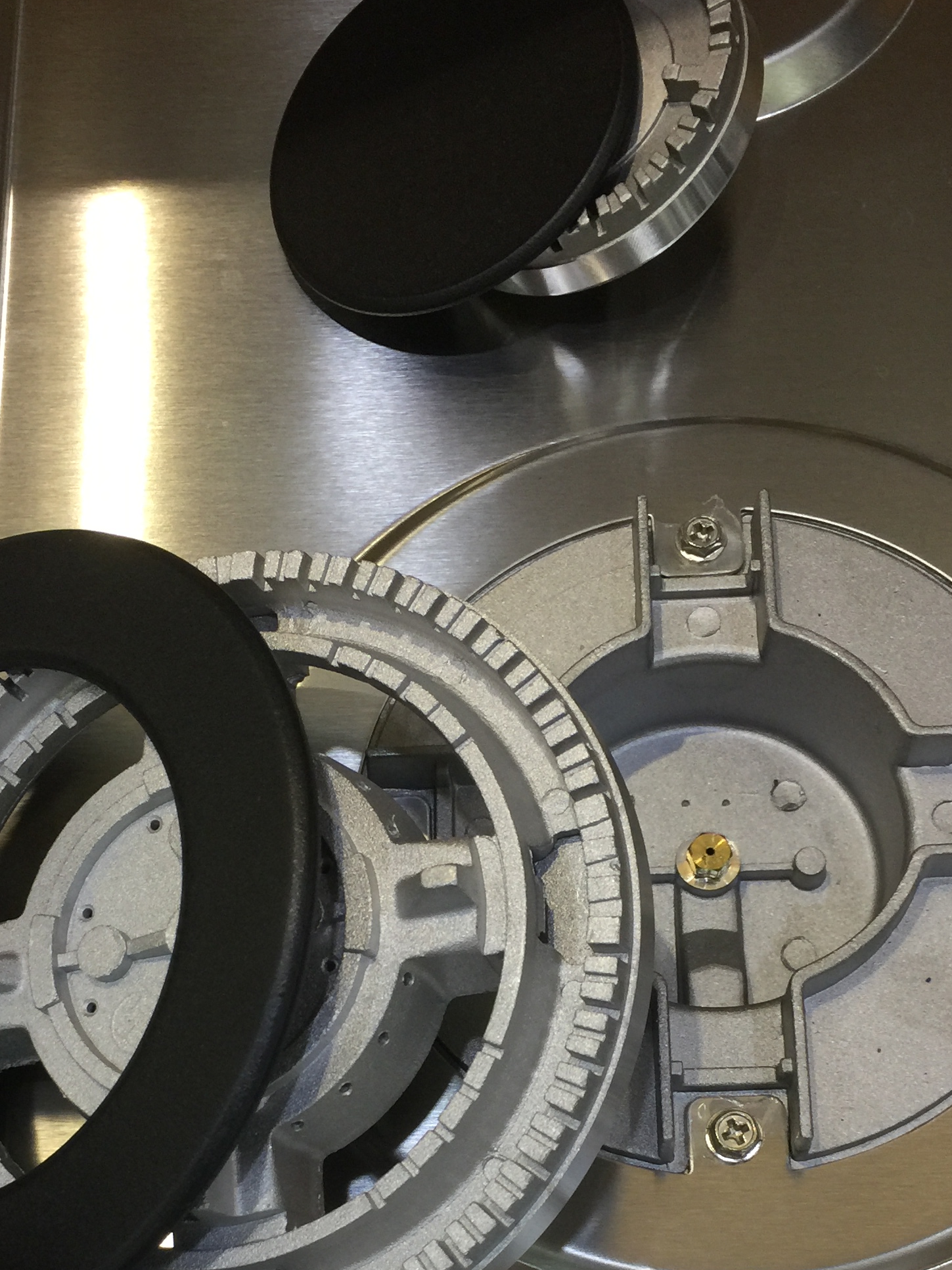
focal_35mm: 49
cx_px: 436
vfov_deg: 37.1
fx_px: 1797
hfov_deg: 29.7
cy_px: 1065
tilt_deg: -72.3
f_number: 2.2
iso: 64
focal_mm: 4.15
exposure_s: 1/33
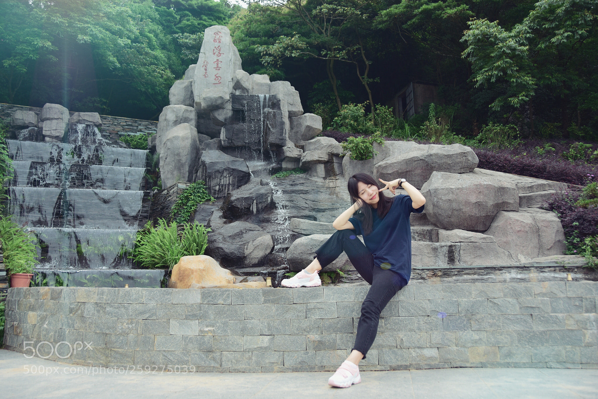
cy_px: 200
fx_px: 498
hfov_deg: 61.9
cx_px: 299
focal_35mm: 30
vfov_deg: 43.6
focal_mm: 20
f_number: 3.5
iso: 200
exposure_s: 1/250
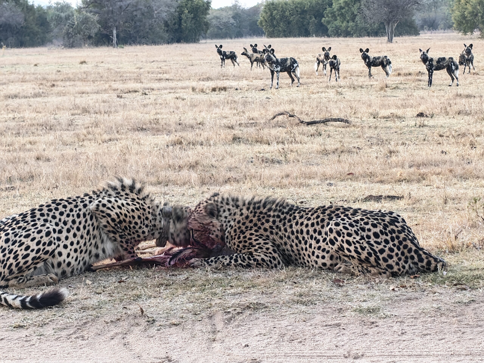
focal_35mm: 117
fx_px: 1636
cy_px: 182
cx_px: 242
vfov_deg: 12.7
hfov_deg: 16.8
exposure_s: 1/33
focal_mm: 12.18
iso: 800
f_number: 2.85
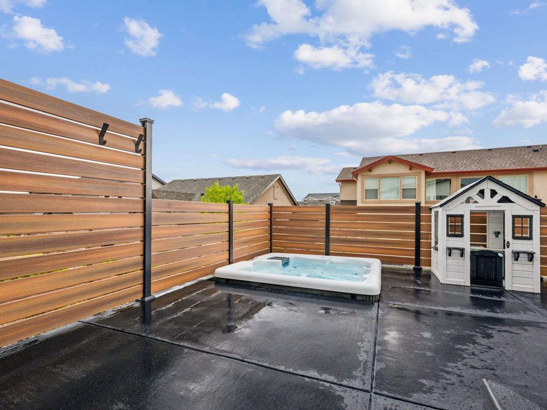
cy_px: 211
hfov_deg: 91.0
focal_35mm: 17
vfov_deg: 74.7
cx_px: 271
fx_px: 269
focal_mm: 15
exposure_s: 1/250
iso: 800
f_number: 11
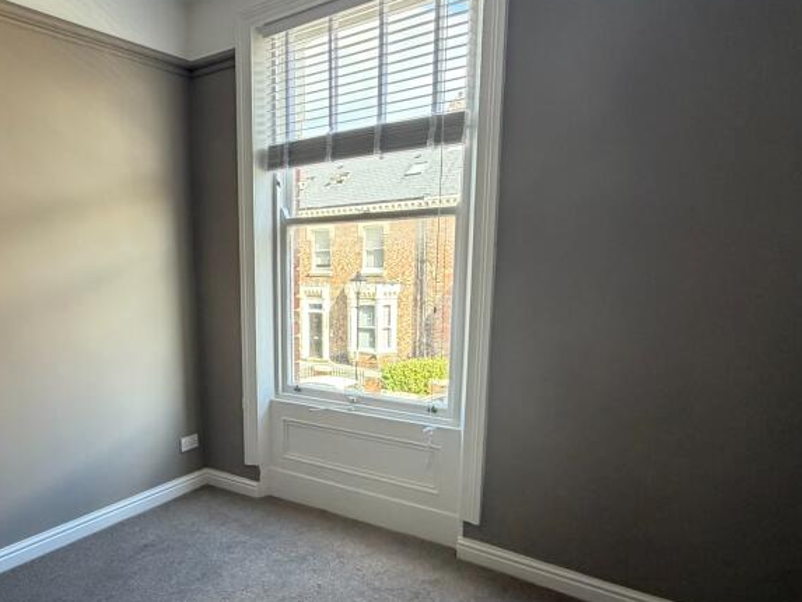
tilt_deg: -10.6
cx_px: 231
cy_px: 363
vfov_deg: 54.5
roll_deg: +1.6
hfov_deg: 66.3
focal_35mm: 25
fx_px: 579
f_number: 2.2
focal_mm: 2.22
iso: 160
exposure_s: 1/121
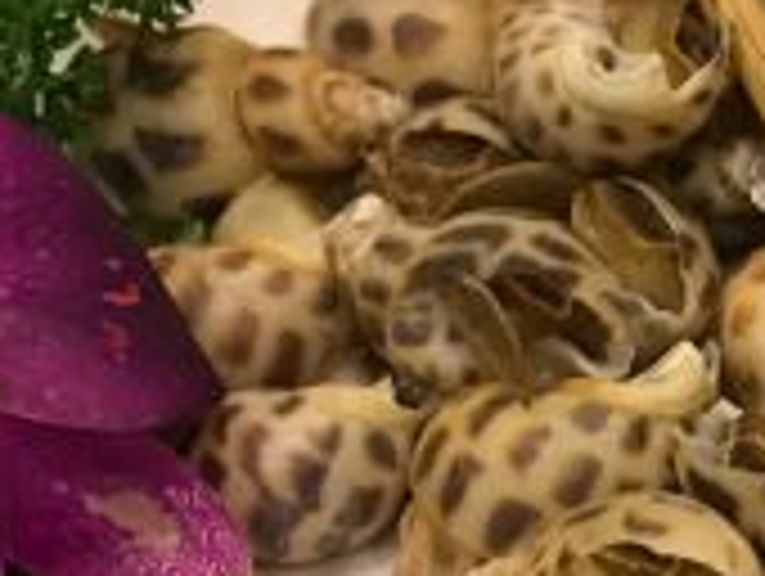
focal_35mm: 115
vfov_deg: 12.9
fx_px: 2545
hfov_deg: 15.9
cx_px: 1102
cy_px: 407
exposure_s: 1/20
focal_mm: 3.99
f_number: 1.8
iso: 40
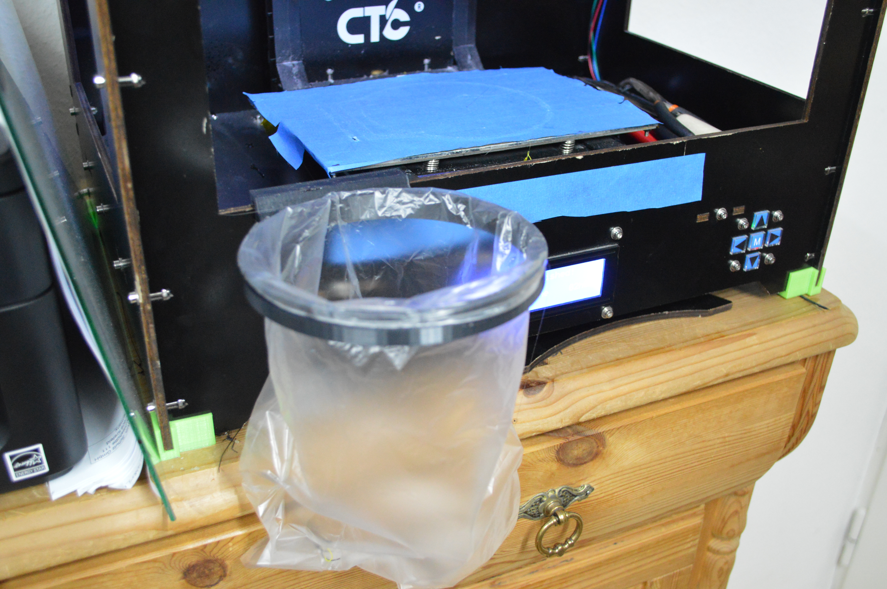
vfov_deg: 36.8
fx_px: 886
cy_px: 294
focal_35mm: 36
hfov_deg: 53.2
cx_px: 444
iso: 3200
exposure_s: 1/40
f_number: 4
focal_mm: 24
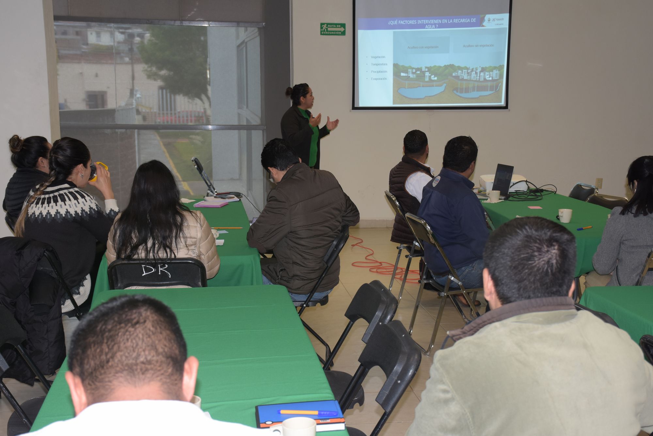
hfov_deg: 37.8
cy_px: 218
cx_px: 326
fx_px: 953
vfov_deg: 25.8
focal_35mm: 52
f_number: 6.3
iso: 500
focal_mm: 35
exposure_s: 1/80
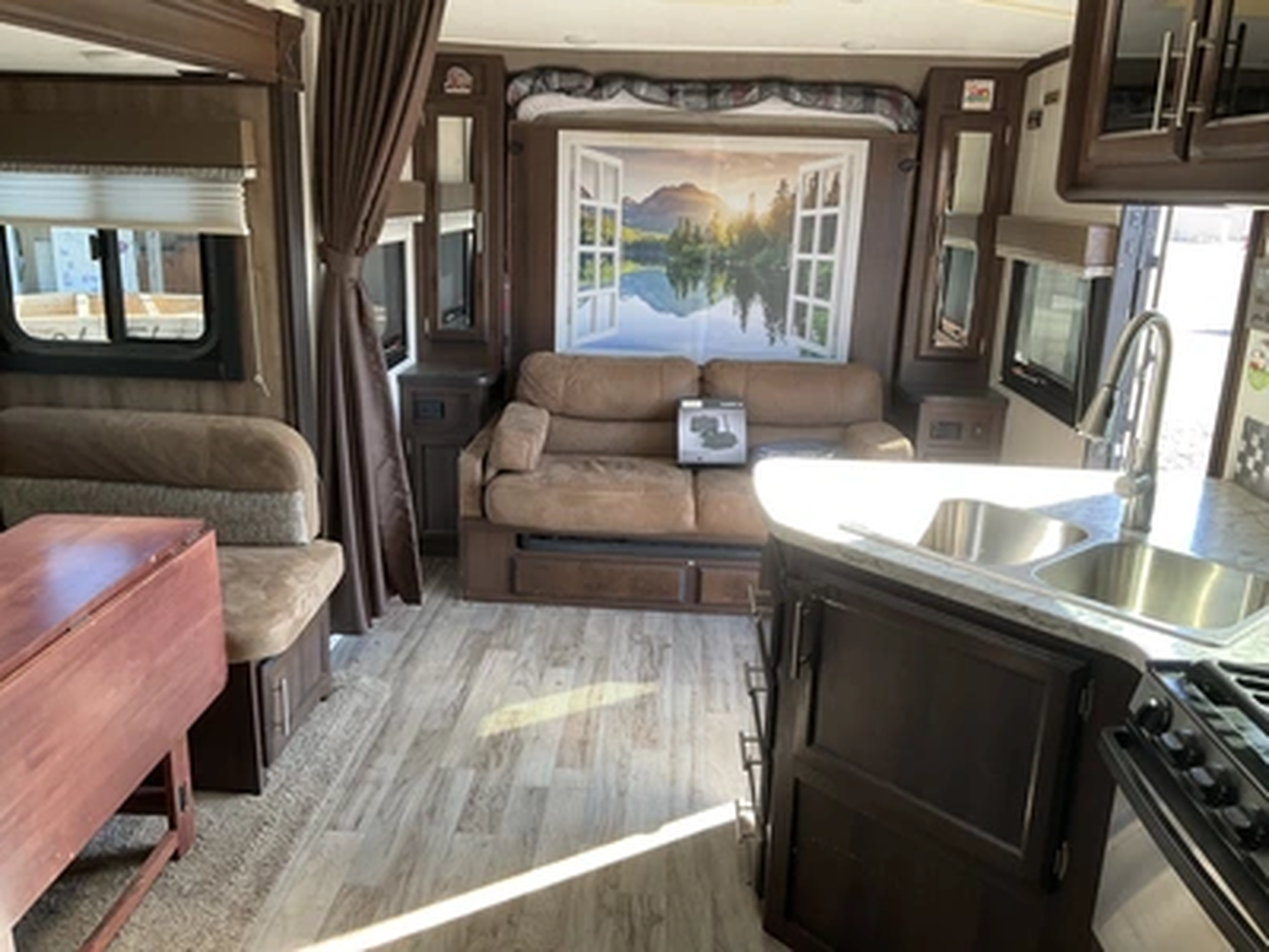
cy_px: 476
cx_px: 634
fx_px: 1063
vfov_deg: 48.2
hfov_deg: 61.7
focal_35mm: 29
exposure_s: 1/115
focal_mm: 3
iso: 64
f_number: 1.8
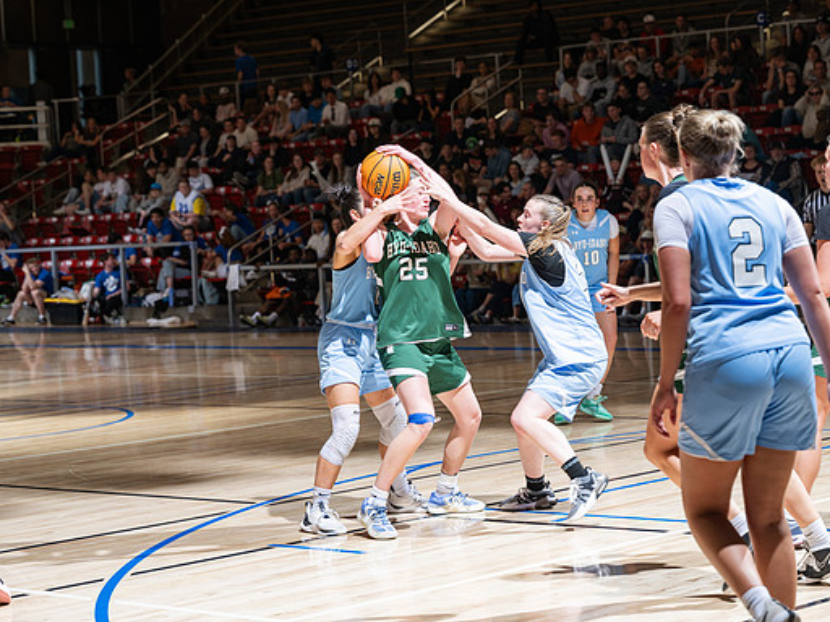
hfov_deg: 20.2
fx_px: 2326
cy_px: 310
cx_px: 457
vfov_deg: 15.2
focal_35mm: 97
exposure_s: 1/100
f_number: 4.5
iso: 80
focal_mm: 89
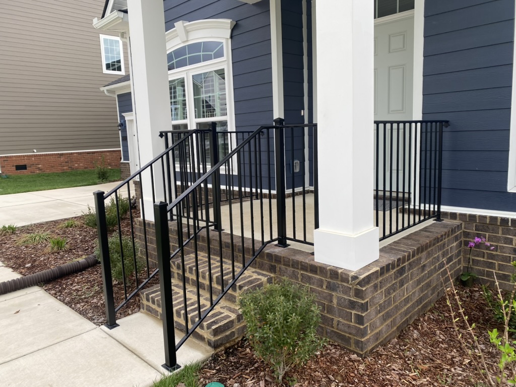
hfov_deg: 67.3
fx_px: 388
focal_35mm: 26
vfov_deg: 53.1
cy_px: 194
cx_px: 258
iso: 32
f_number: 1.8
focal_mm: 4.25
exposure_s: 1/402
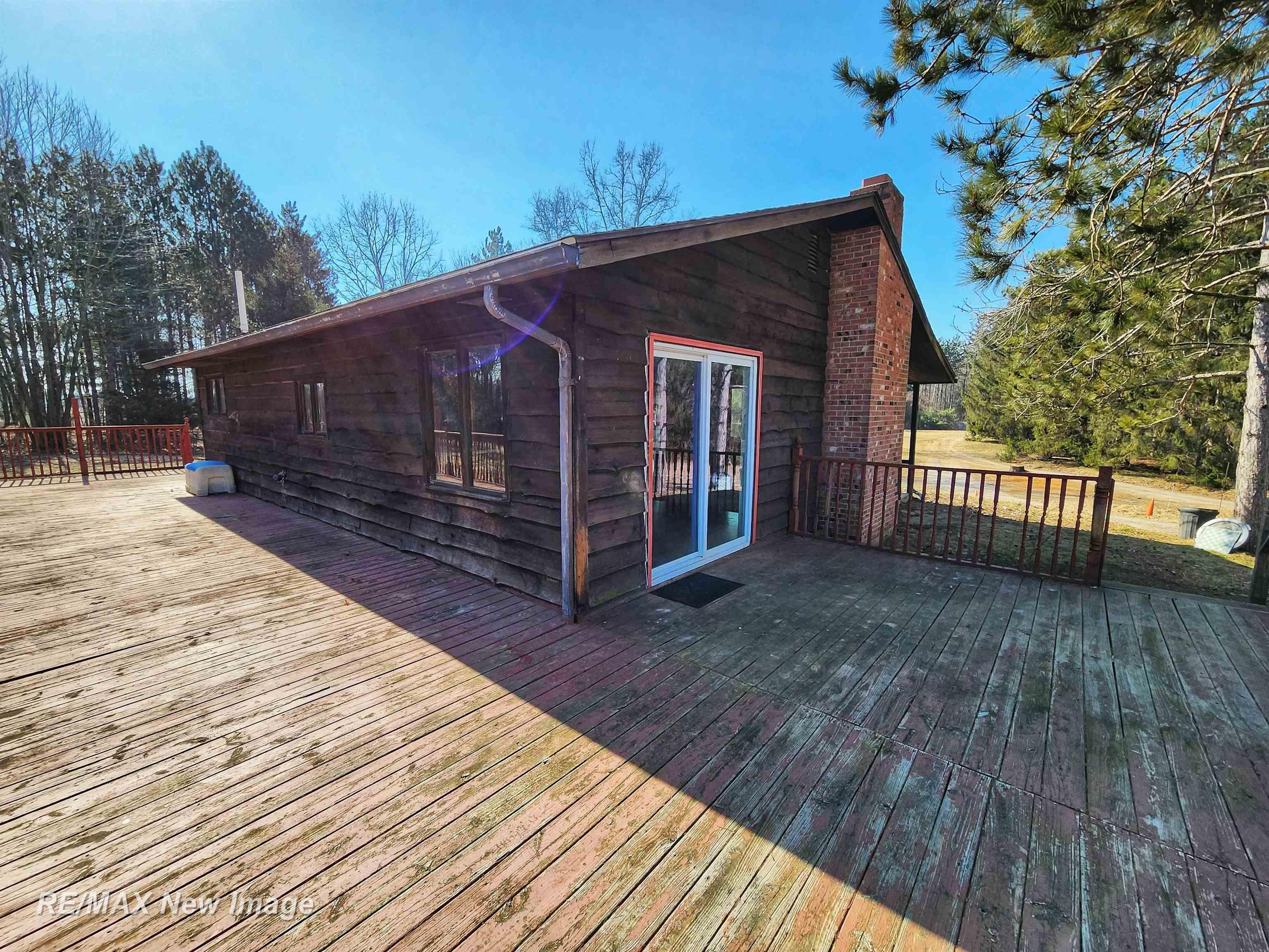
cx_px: 634
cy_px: 476
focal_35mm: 13
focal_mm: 2.2
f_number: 2.2
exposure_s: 1/1332
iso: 50
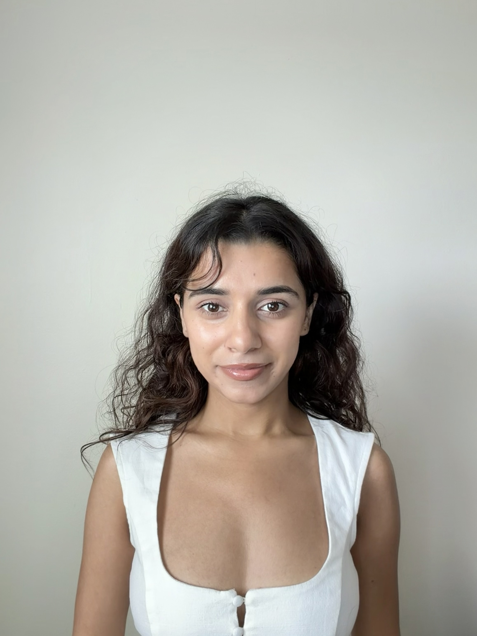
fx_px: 551
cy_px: 318
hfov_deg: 46.8
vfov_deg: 60.0
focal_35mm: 30
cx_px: 238
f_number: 1.9
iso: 80
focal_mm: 2.71
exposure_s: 1/60
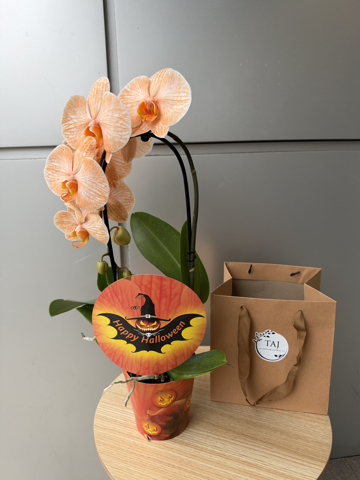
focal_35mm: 24
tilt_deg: -13.4
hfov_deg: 56.8
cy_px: 240
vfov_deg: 71.6
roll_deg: +2.1
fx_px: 333
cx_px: 180
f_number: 1.8
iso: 125
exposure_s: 1/121
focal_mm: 6.93
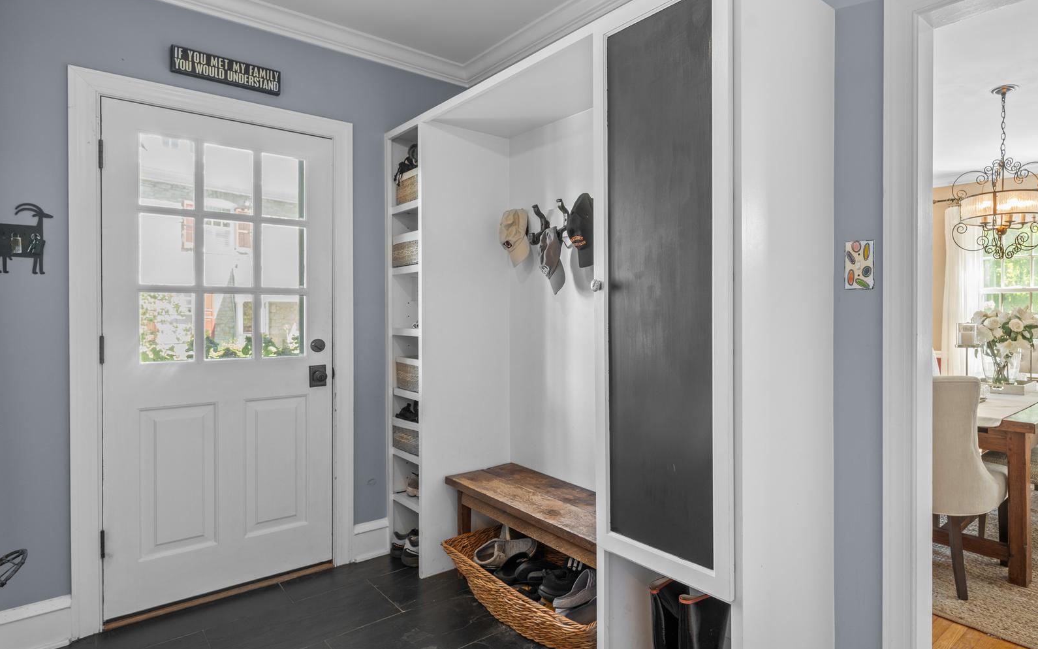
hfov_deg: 80.6
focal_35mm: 21
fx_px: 594
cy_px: 314
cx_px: 656
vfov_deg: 57.3
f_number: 7.1
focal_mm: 16
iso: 200
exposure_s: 1.3
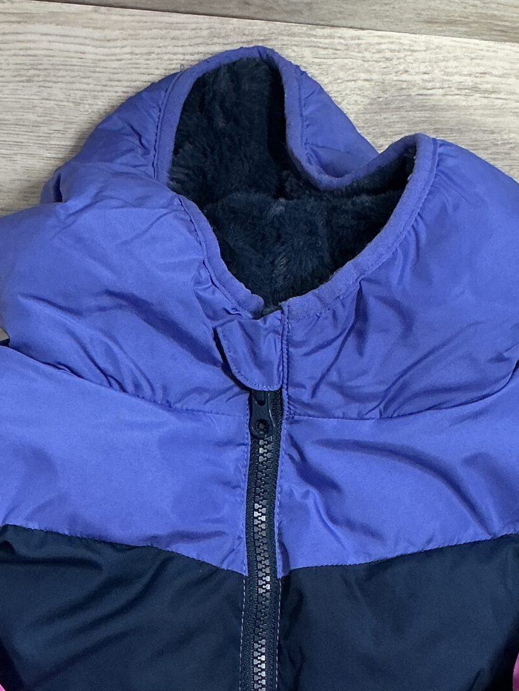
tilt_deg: -83.4
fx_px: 1379
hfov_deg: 21.3
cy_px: 634
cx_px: 213
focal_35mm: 69
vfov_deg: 27.1
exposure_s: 1/50
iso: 125
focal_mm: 3
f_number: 1.8
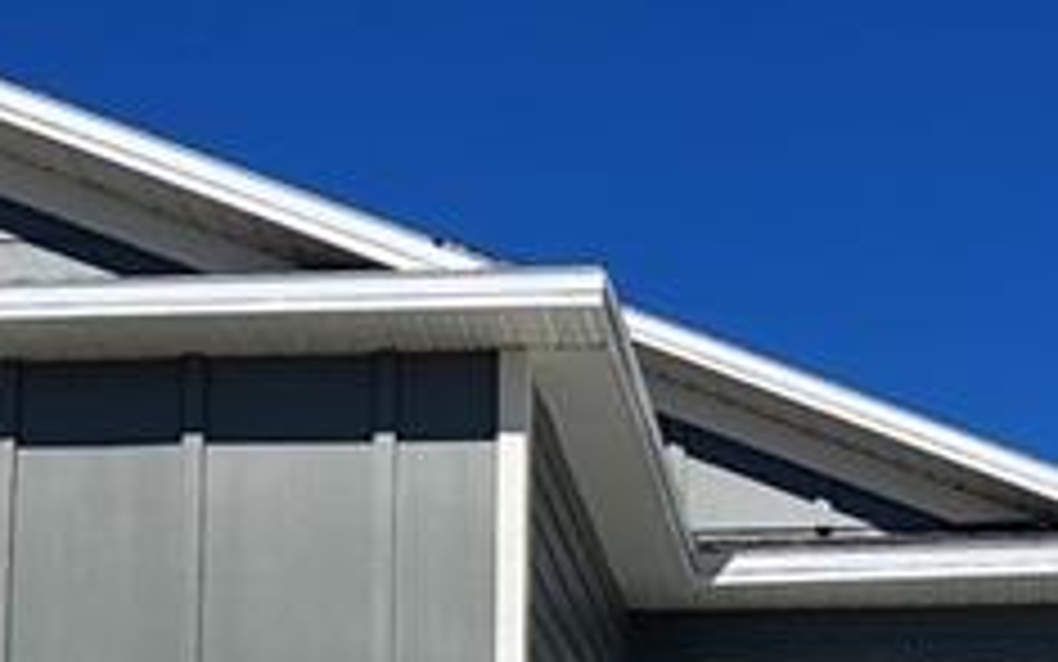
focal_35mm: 120
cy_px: 1252
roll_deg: +0.8
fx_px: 3461
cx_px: 896
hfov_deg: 17.2
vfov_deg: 10.2
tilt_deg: +9.1
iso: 50
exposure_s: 1/12658
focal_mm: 5.7
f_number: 1.5
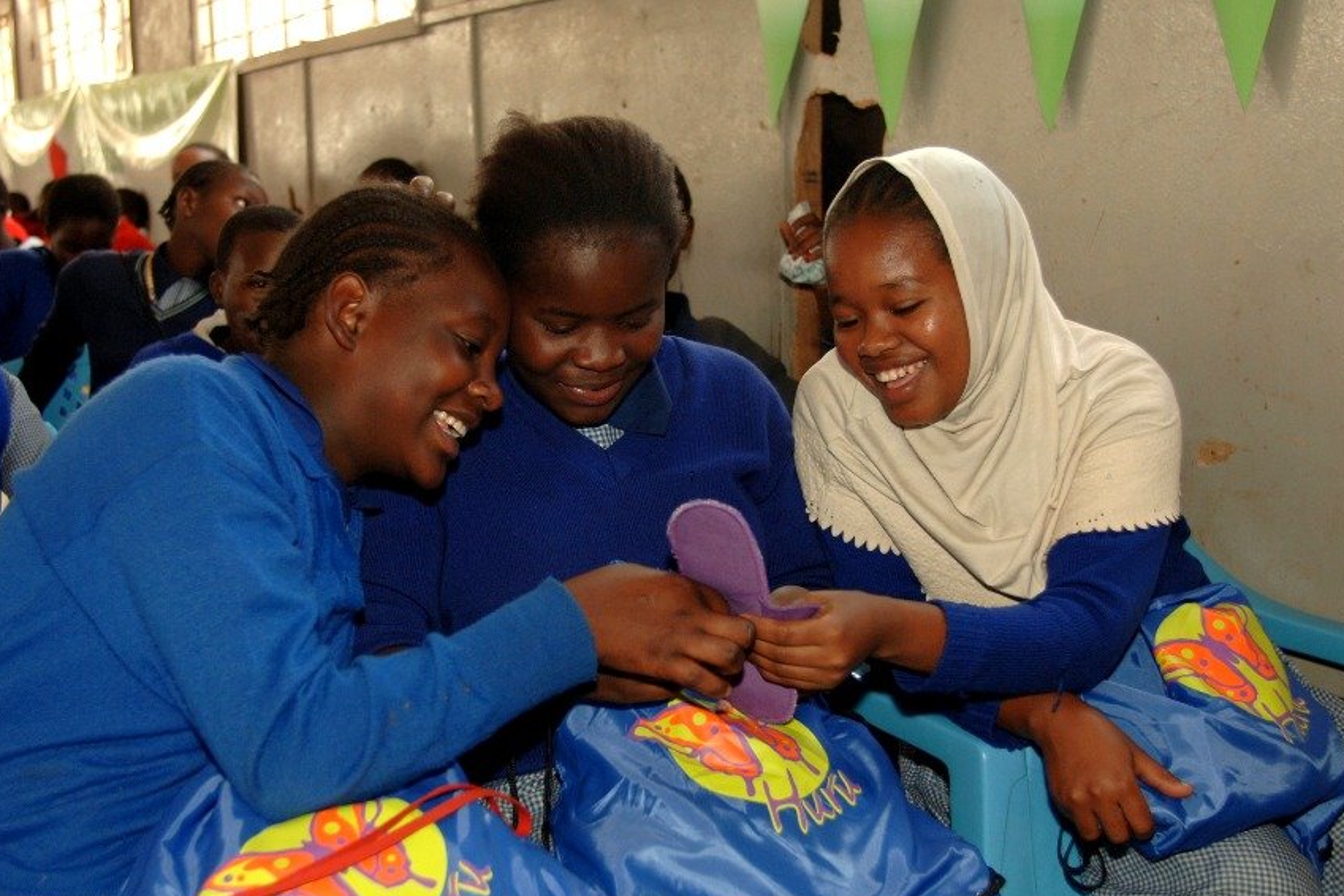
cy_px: 488
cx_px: 565
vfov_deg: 28.6
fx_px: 1755
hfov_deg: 41.8
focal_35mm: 47
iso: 320
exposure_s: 1/80
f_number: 3.2
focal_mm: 26
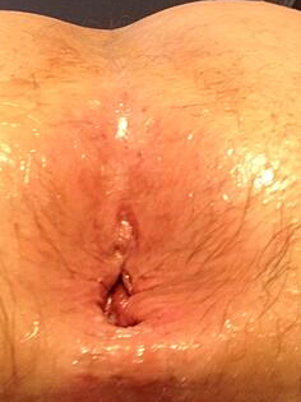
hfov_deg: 35.9
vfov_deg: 46.8
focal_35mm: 40
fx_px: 464
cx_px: 131
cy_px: 216
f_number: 2.4
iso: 64
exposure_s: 1/30
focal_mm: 2.18
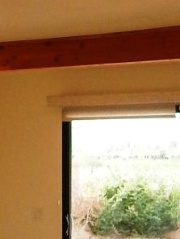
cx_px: -1
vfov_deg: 13.3
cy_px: 134
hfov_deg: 10.0
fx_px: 1025
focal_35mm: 148
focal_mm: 4
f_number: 3
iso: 125
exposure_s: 1/125
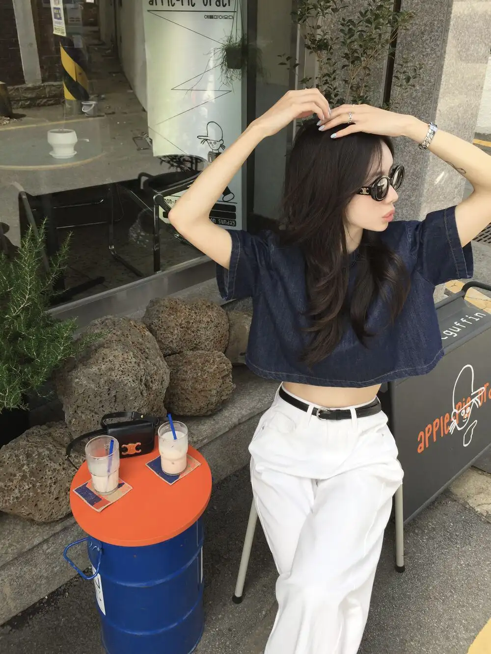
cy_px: 327
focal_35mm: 29
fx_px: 548
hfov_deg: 48.2
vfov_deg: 61.7
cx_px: 246
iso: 32
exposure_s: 1/494
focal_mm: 4.15
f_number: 2.2
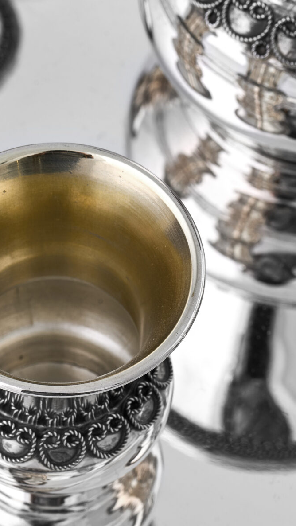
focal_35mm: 226
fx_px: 3152
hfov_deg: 5.4
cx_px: -8
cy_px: 298
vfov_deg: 9.5
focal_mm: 100
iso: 100
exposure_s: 1/200
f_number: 16
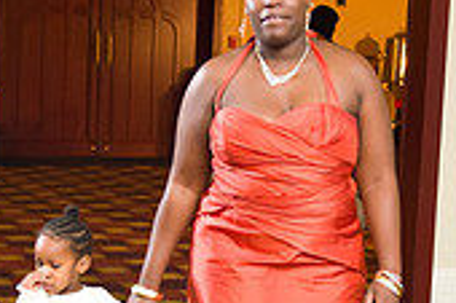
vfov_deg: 12.5
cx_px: 268
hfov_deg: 18.8
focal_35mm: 109
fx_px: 1379
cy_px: 209
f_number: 3.2
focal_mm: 32
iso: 3200
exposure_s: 1/125
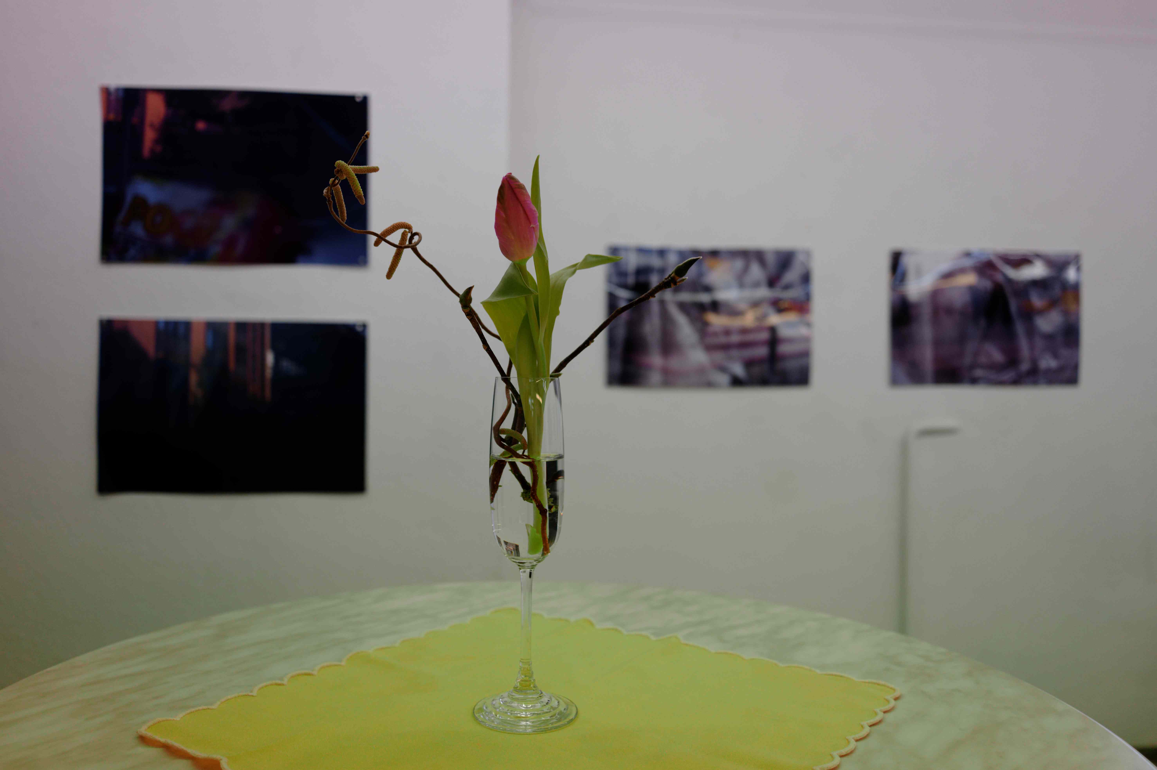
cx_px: 578
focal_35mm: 26
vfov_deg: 49.5
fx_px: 835
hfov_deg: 69.4
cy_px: 385
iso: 400
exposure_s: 1/250
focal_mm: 26
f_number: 3.5
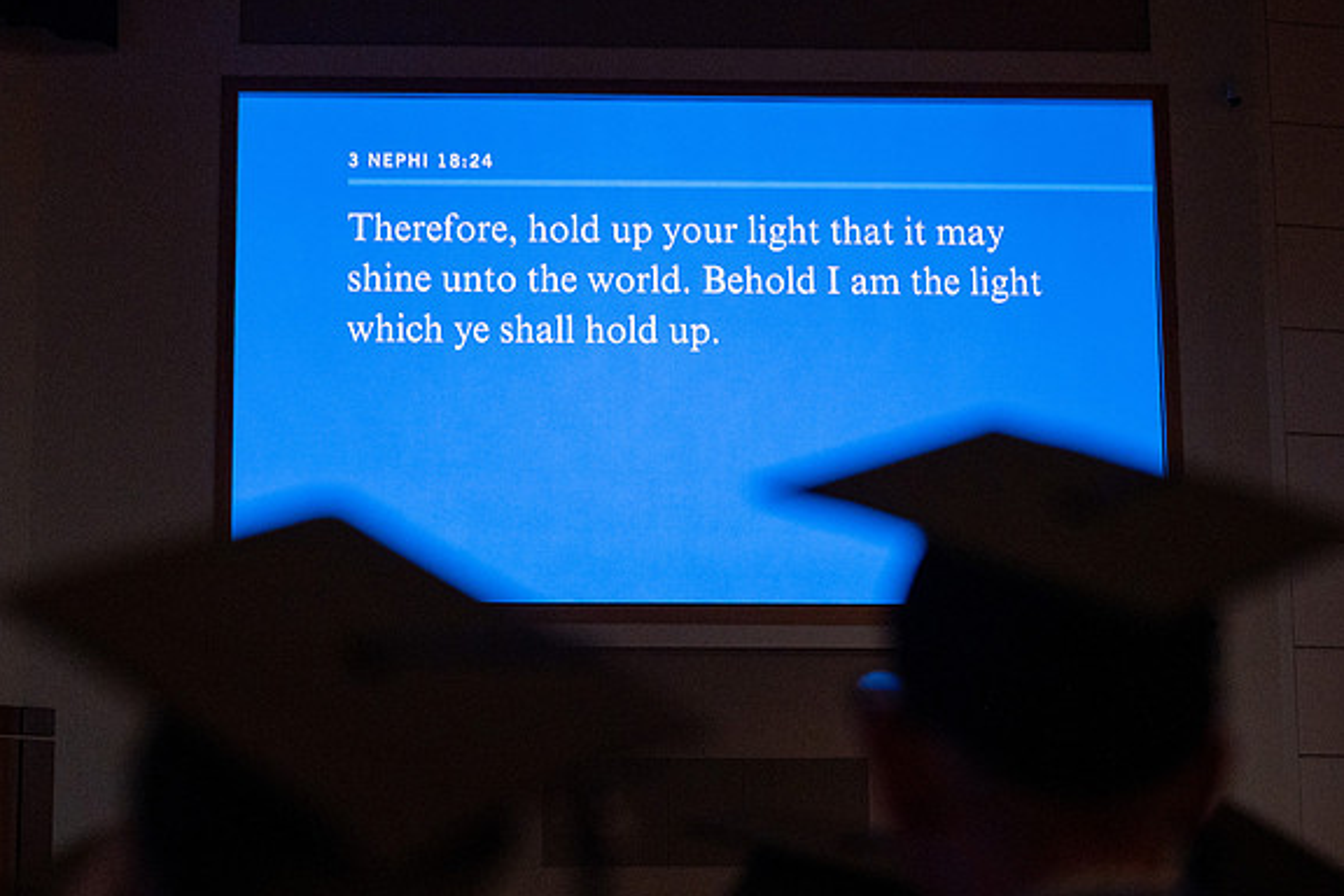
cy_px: 422
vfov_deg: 15.2
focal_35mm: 90
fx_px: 3360
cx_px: 505
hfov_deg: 22.6
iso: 2000
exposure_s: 1/250
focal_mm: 70
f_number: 2.8
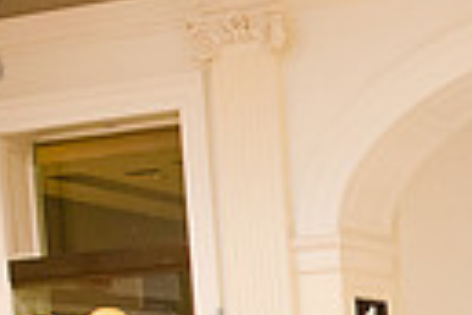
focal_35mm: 110
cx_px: 688
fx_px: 1442
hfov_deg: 17.0
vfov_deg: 11.6
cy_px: 548
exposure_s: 1/200
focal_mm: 24
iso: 4000
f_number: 3.5
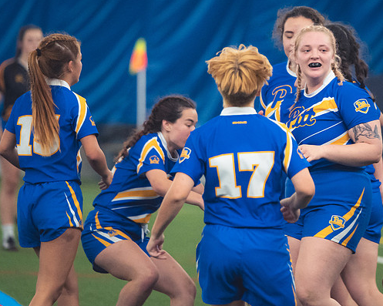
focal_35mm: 496
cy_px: 95
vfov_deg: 3.1
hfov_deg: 3.9
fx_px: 5619
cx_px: 280
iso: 3600
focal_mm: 200
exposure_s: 1/320
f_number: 2.8
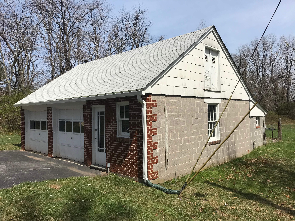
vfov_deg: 49.7
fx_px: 239
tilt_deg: +0.6
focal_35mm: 28
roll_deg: +1.0
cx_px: 148
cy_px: 110
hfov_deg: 63.4
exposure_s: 1/3831
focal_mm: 3.99
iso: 20
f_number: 1.8
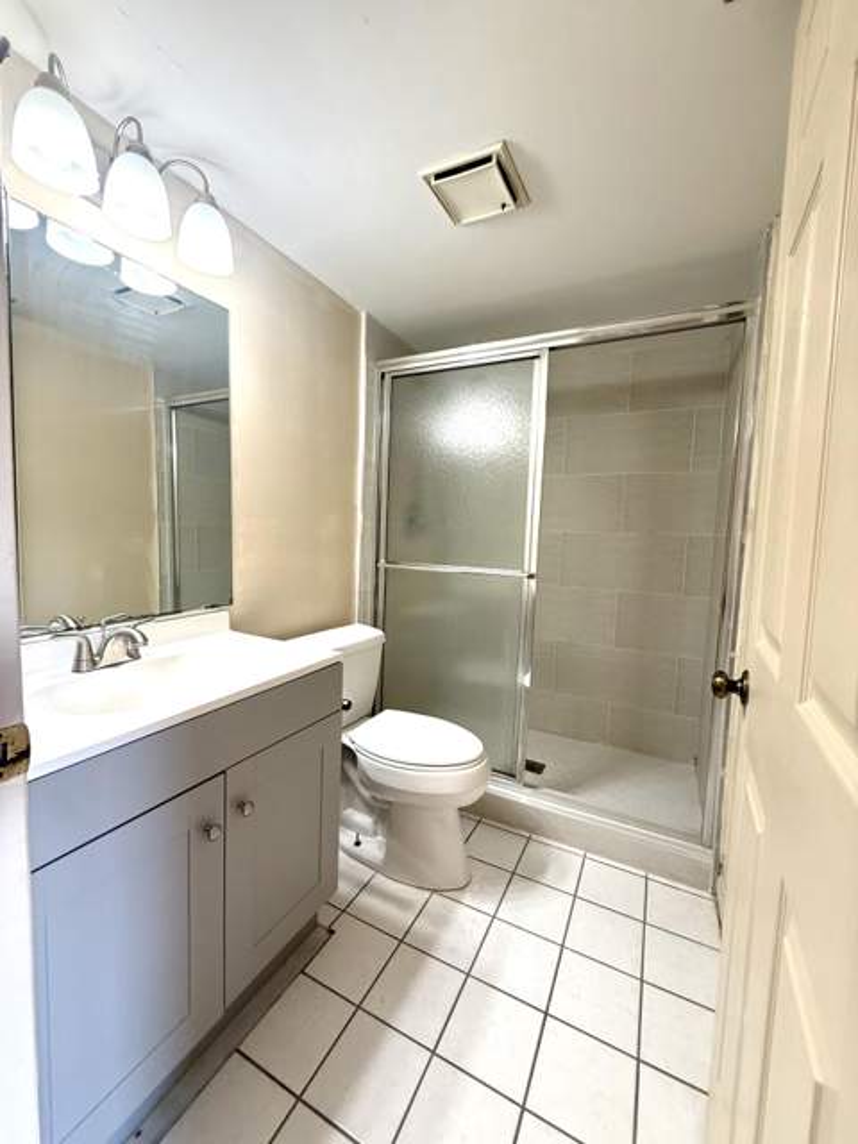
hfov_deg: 85.7
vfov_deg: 102.1
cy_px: 572
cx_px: 429
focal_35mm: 14
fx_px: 463
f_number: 2.2
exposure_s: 1/120
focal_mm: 2.22
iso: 160
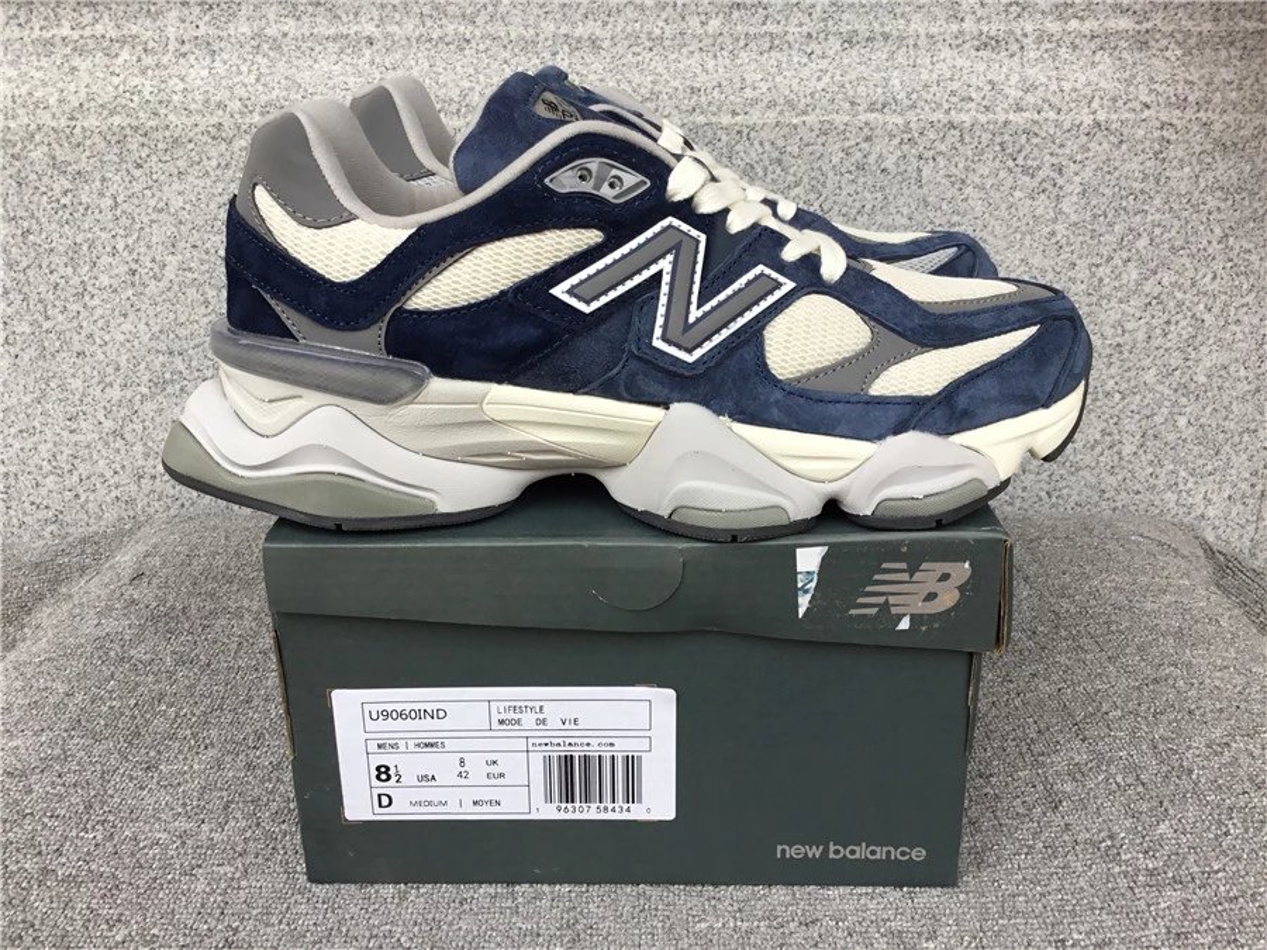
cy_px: 475
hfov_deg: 58.4
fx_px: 1135
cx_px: 634
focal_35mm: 31
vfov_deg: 45.4
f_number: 2.4
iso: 40
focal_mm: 3.3
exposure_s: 1/100
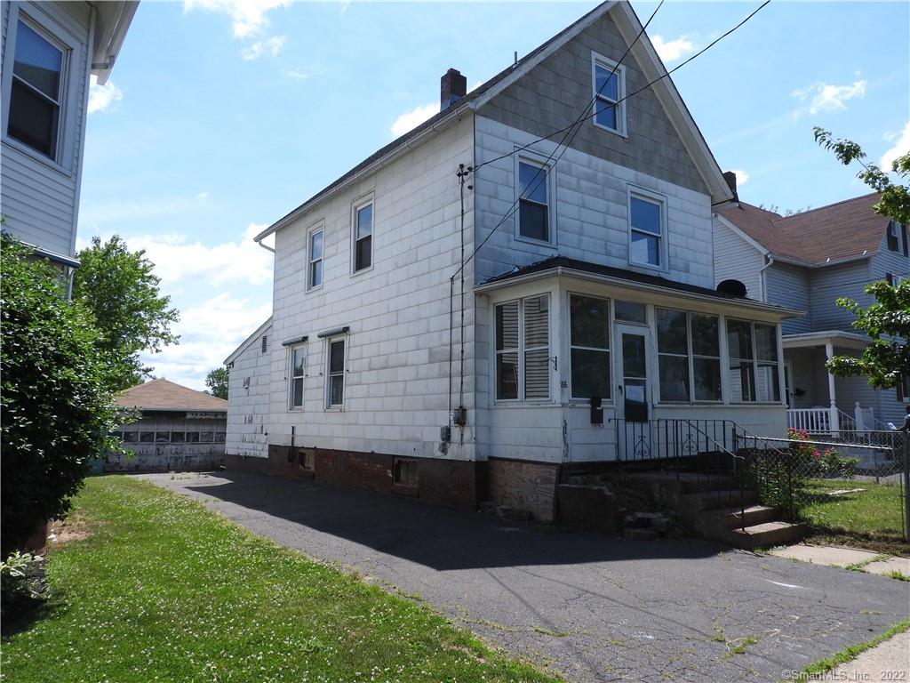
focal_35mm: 24
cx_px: 455
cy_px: 342
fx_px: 631
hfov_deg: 71.6
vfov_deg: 56.8
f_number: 3.3
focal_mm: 4.3
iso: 100
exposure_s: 1/1600
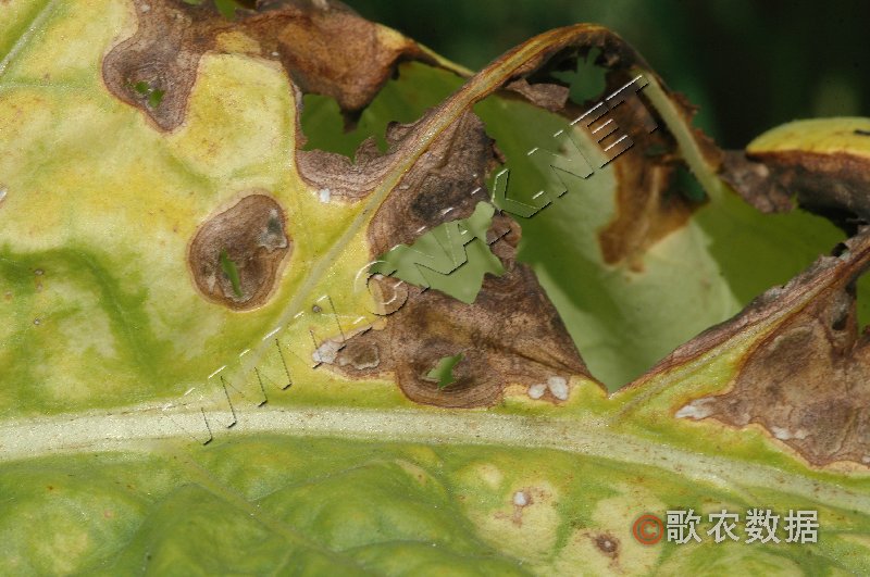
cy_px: 288
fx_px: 3801
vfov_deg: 8.7
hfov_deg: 13.1
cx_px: 435
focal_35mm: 158
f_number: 18
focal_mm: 105
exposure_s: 1/160
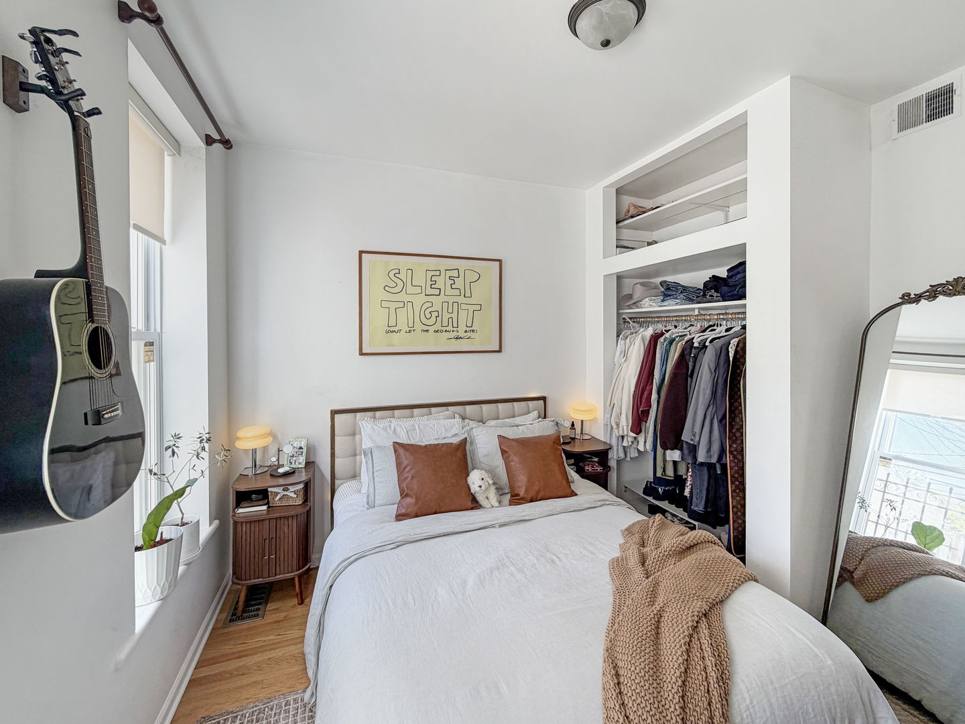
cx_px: 482
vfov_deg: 85.7
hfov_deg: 102.1
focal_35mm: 14
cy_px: 362
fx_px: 390
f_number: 2.2
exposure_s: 1/111
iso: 50
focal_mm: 2.22
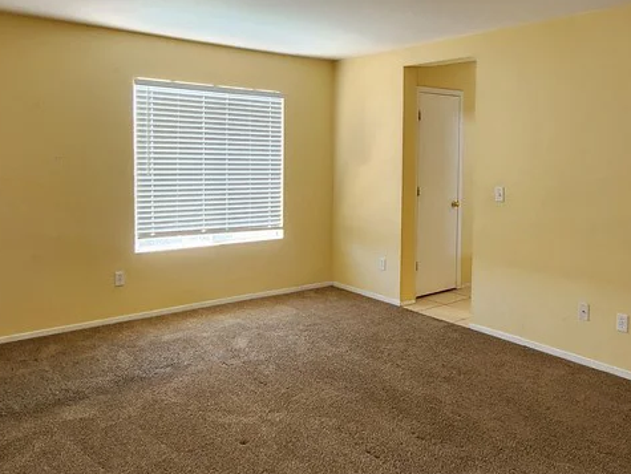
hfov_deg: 63.3
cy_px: 175
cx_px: 341
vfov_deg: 49.3
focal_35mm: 28
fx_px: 511
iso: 200
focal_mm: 2.2
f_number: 2.2
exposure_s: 1/60
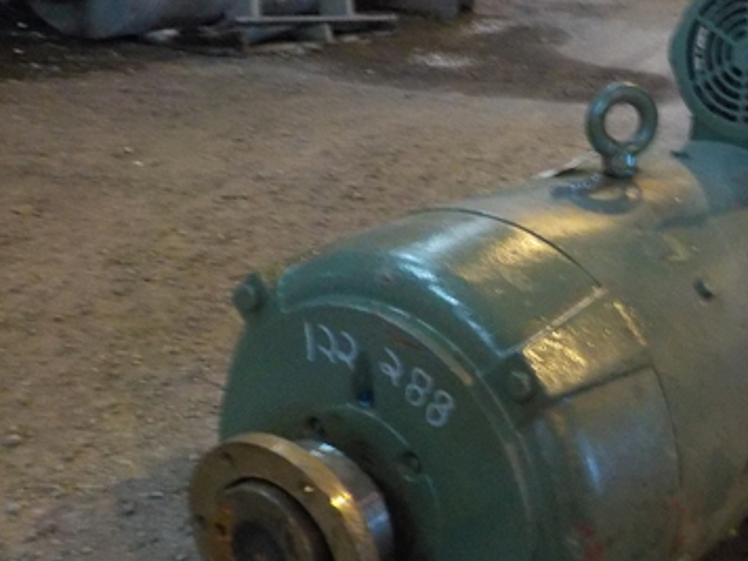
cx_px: 632
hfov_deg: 34.1
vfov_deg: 27.0
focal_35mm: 54
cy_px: 334
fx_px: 1167
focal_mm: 4.1
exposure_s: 1/5
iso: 800
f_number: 3.3
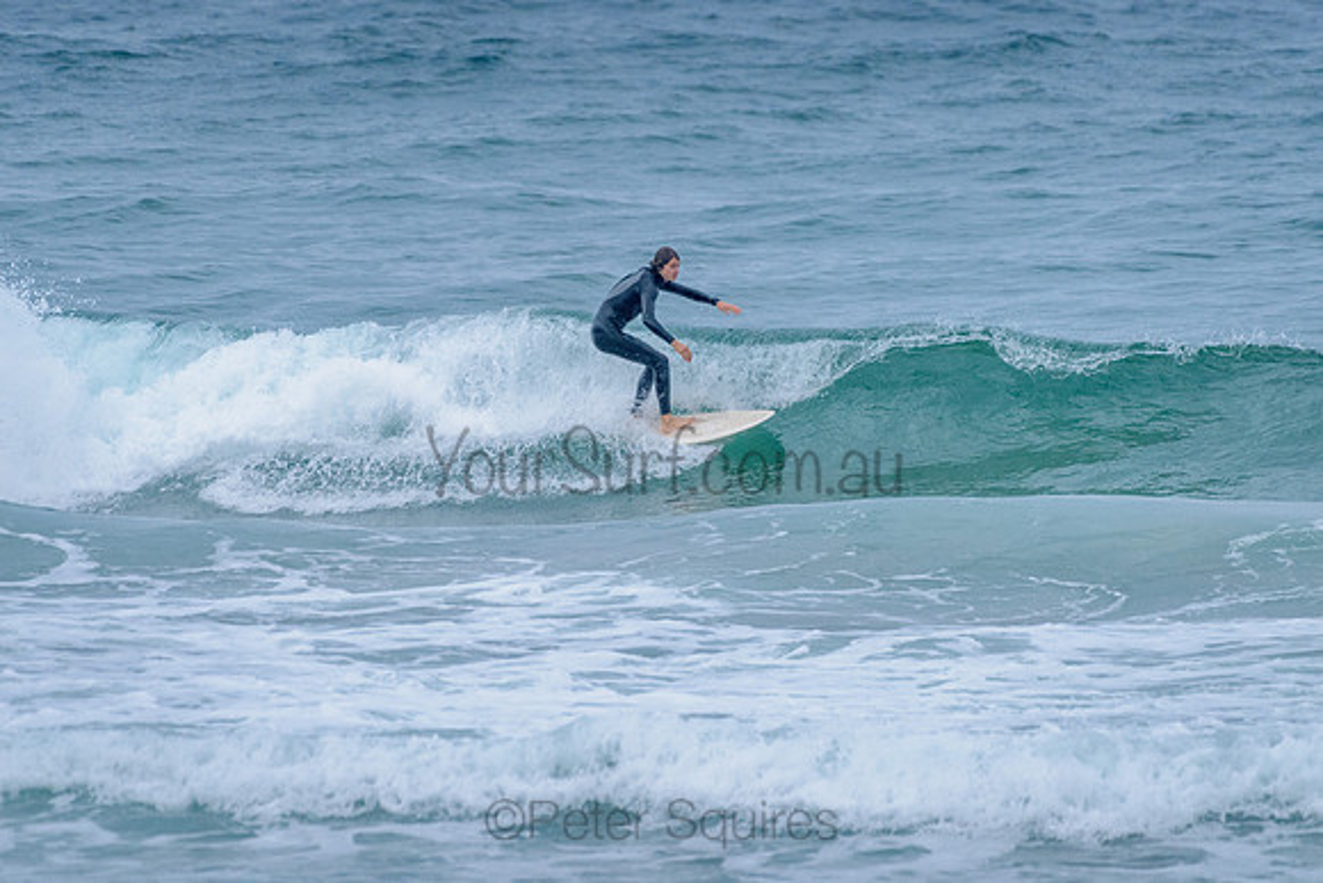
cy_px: 343
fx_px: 22524
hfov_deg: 3.4
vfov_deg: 2.2
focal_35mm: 613
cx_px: 663
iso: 2200
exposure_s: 1/2000
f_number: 5.6
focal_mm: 500
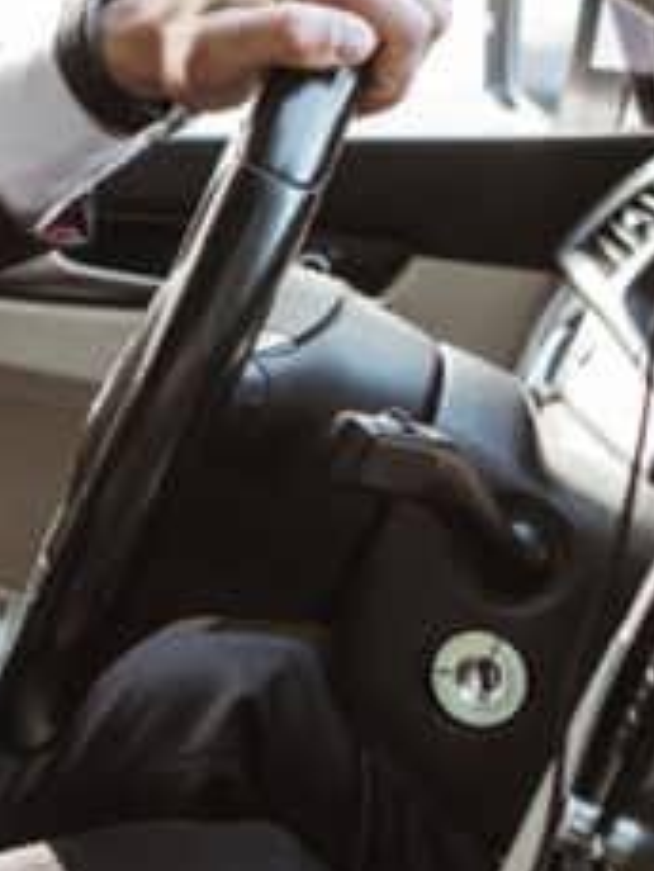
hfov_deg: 11.6
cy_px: 388
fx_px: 3045
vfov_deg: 16.3
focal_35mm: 121
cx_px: -399
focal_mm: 36
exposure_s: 1/200
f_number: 3.2
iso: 400
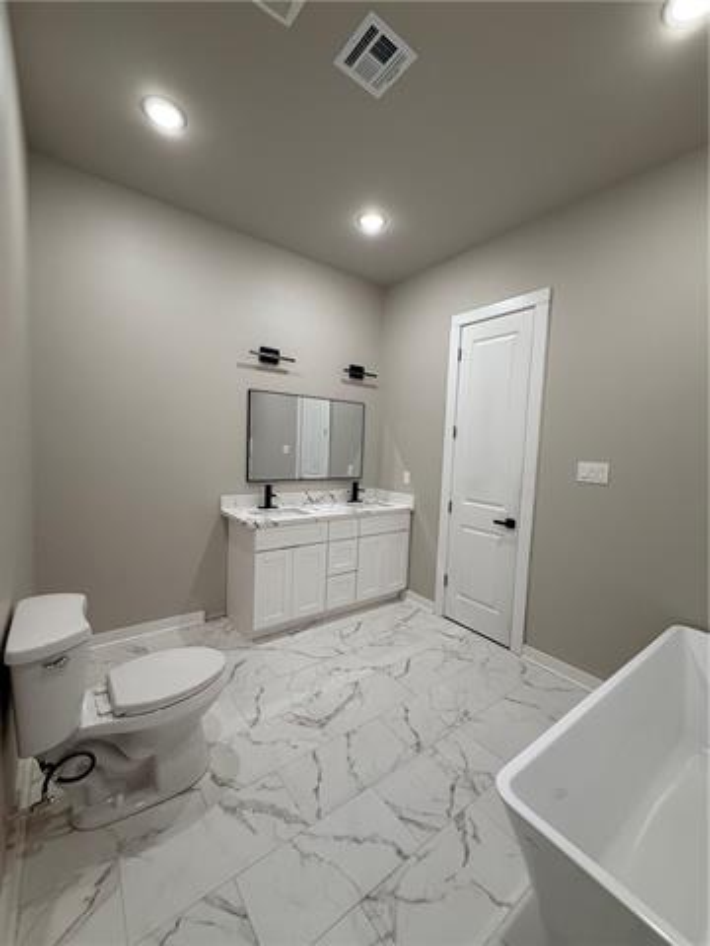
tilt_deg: -3.8
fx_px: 383
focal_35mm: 14
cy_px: 473
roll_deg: -3.9
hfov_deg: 85.7
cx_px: 355
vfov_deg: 102.1
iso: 200
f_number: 2.2
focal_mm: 2.22
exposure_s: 1/120
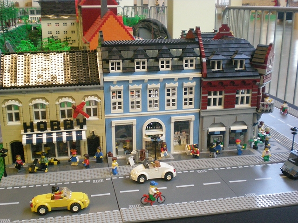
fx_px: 379
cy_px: 112
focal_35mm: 44
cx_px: 149
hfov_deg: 42.9
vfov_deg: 32.9
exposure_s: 1/21.3
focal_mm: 7.4
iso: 400
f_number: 3.5
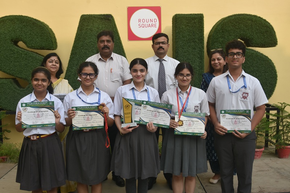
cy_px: 96
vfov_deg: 34.2
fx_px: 314
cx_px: 145
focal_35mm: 39
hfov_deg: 49.6
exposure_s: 1/500
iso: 360
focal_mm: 26
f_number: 8
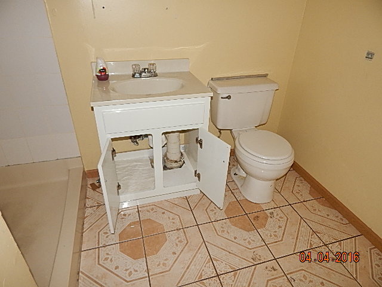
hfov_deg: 73.9
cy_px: 144
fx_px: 254
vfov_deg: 58.9
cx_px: 191
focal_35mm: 23
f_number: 6
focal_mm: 4
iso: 200
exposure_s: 1/30
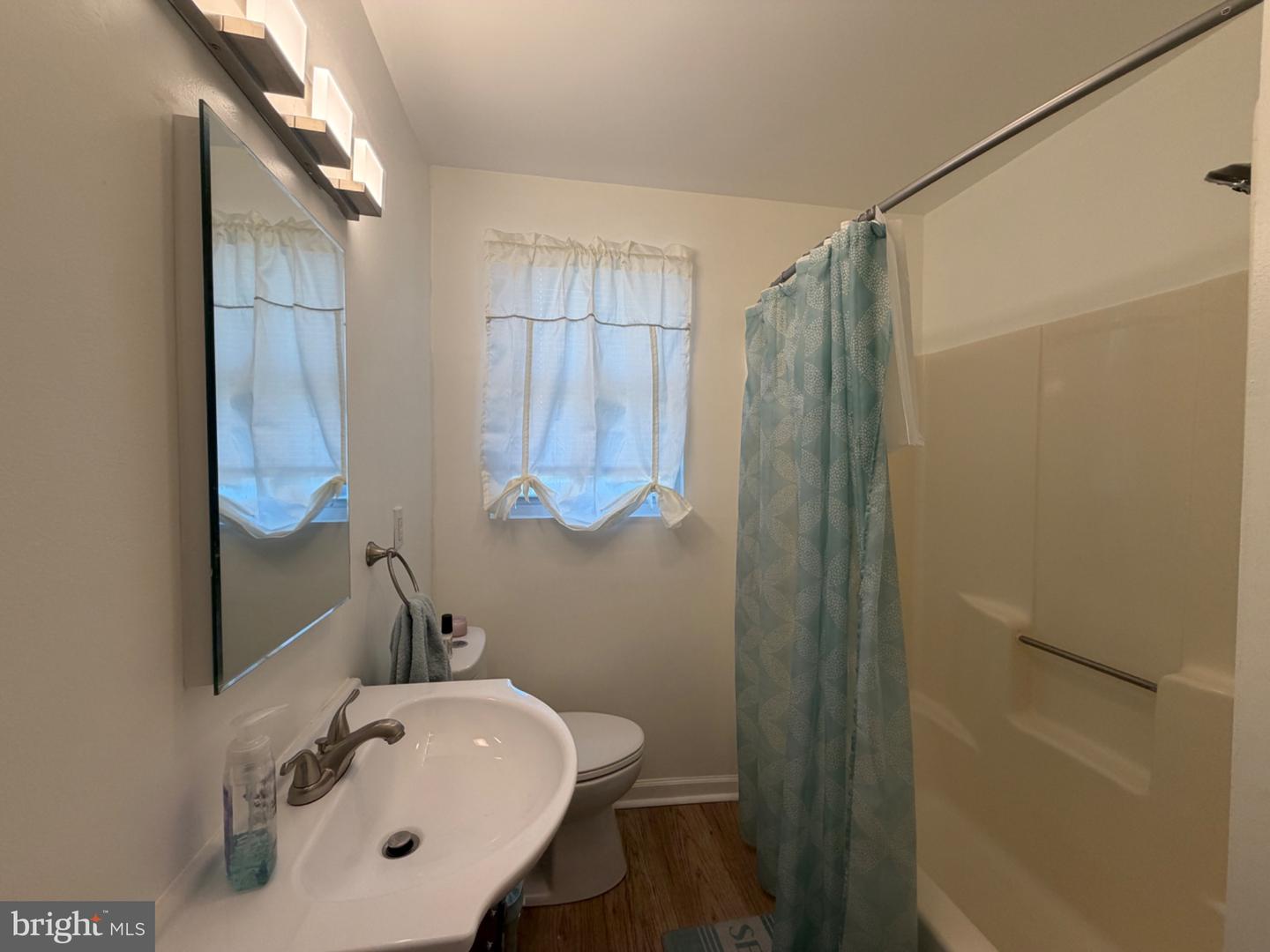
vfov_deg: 85.7
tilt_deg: -1.8
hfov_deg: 102.1
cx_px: 635
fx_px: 514
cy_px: 476
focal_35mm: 14
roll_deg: +0.1
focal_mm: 2.22
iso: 100
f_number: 2.2
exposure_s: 1/120
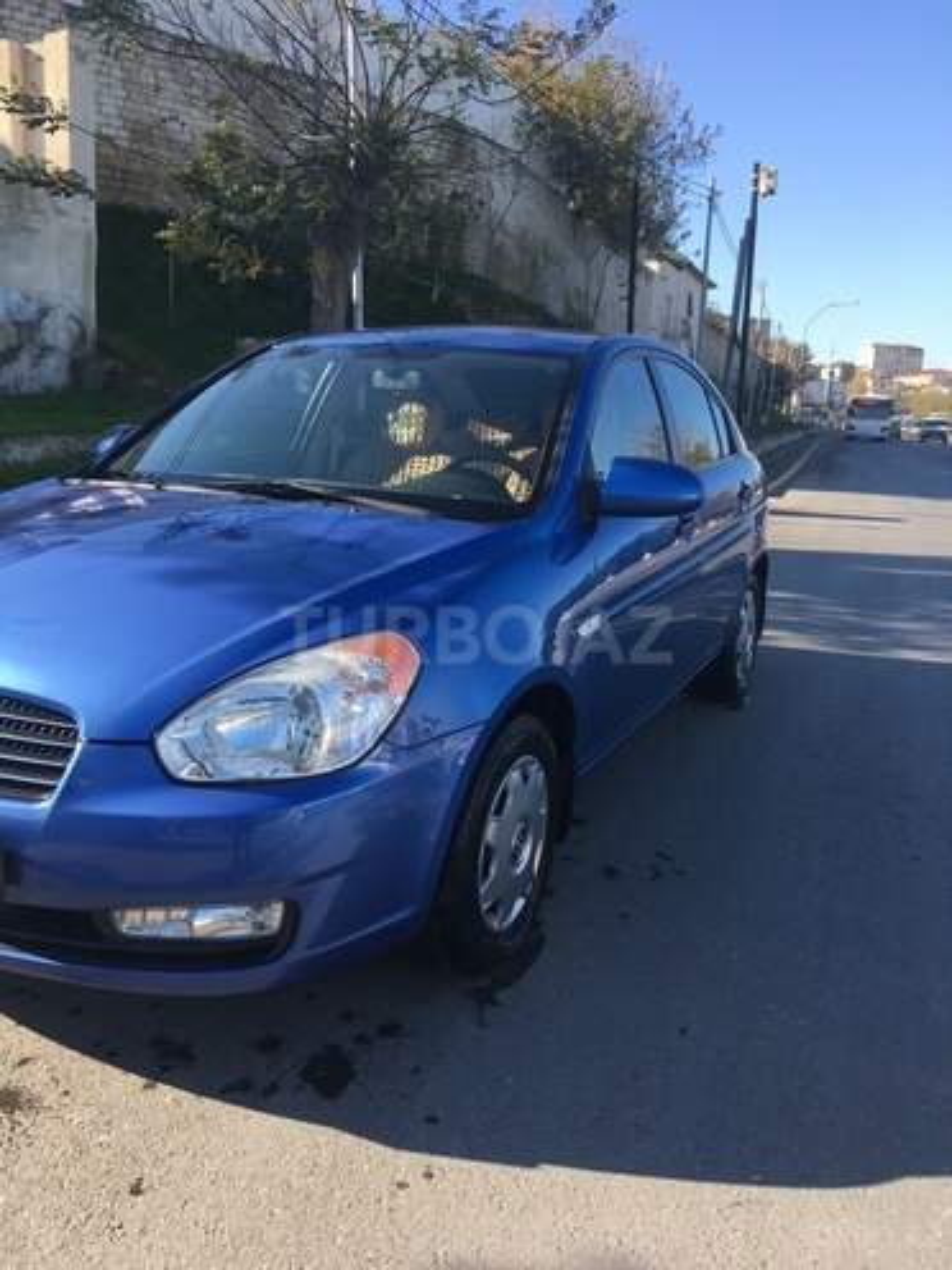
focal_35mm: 29
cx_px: 476
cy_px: 635
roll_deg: -0.6
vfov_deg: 61.7
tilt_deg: -9.8
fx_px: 1063
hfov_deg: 48.2
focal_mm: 4.15
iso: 25
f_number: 2.2
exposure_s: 1/519
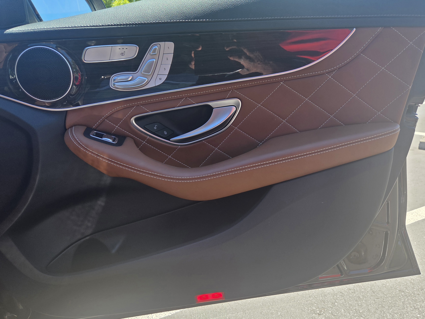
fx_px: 282
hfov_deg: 73.9
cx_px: 212
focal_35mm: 23
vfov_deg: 58.9
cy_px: 160
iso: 80
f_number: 1.8
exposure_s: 1/1111
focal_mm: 5.4
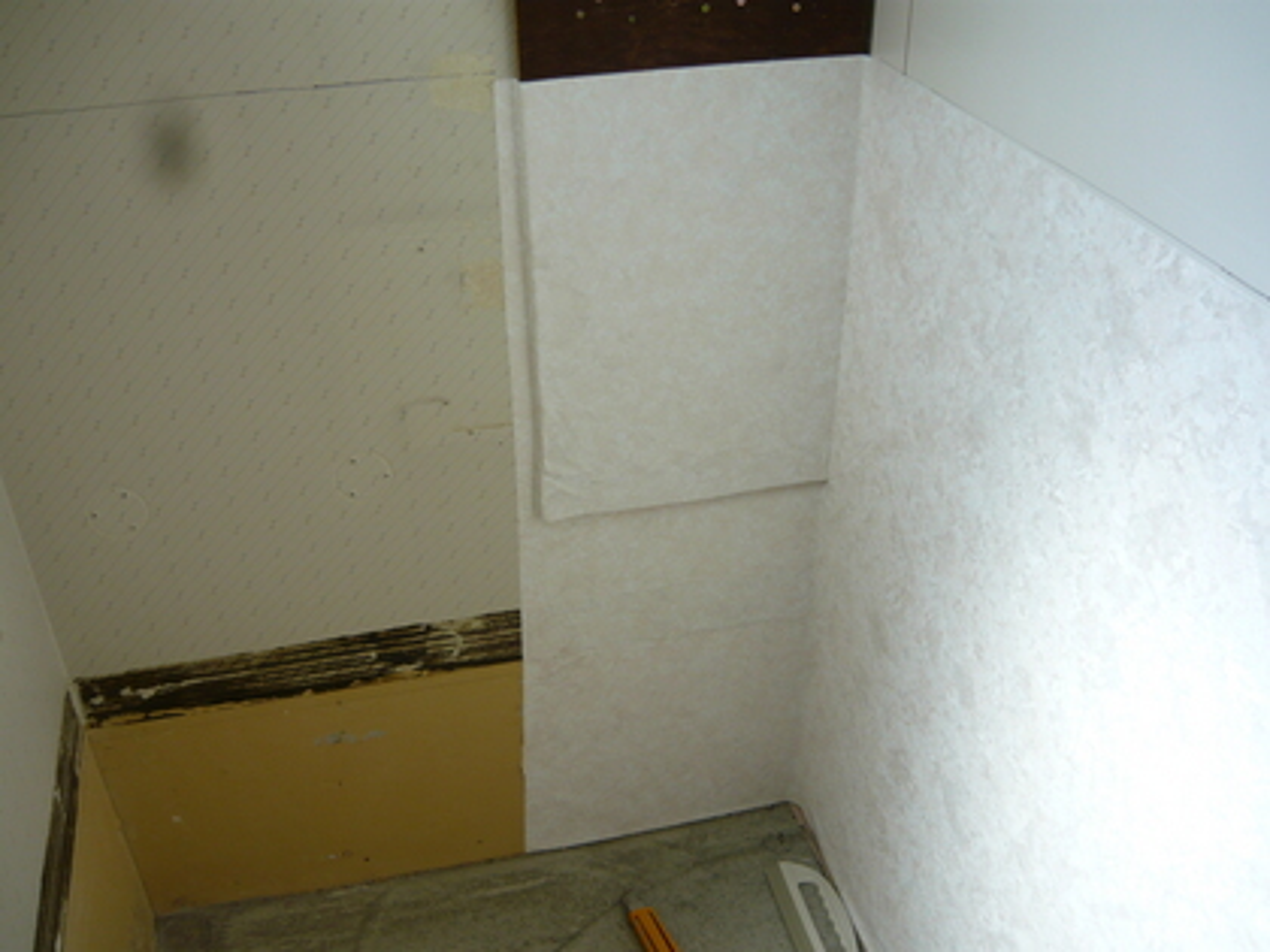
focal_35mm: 33
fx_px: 1211
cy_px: 476
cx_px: 635
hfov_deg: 55.4
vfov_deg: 42.9
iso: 100
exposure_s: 1/80
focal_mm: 5.5
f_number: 2.8
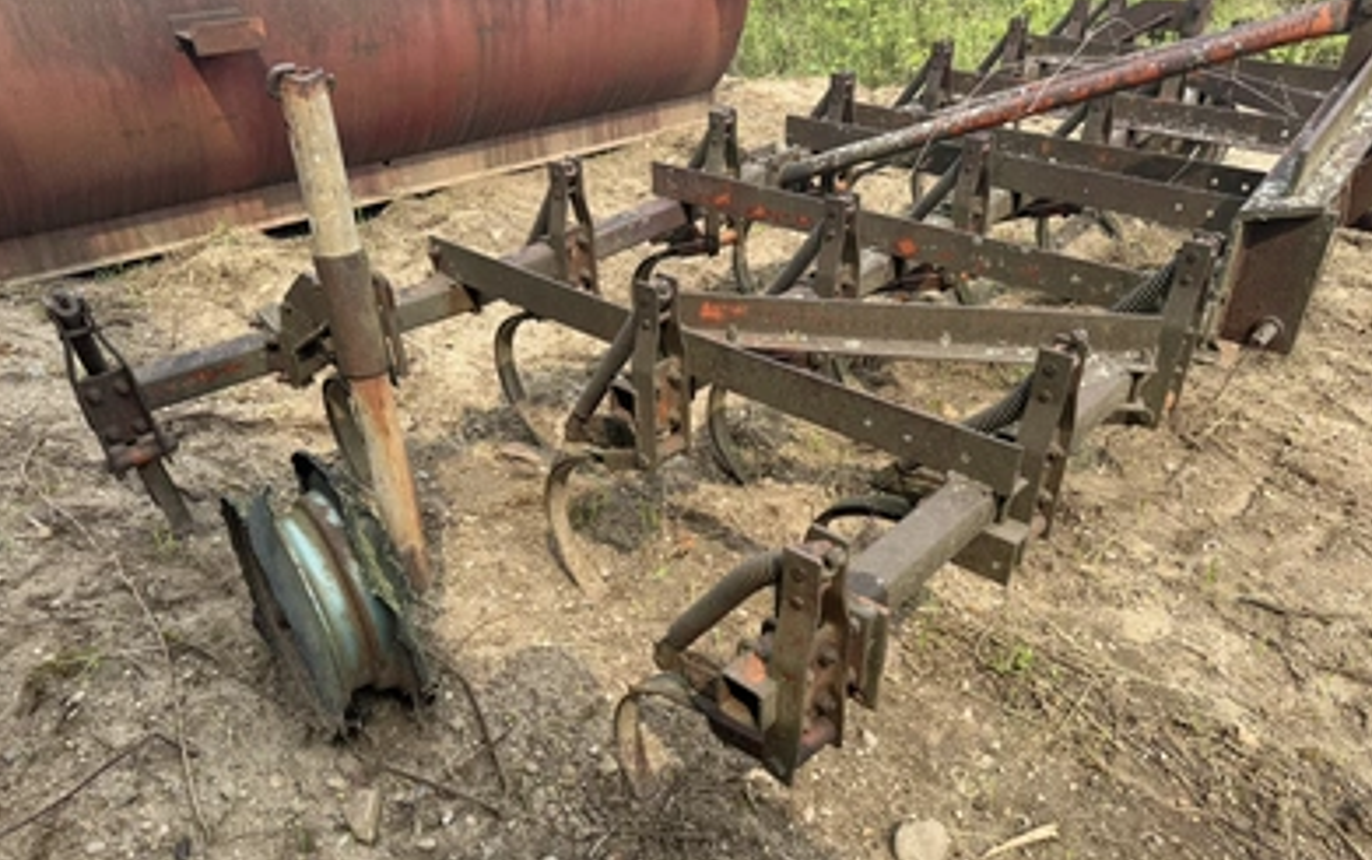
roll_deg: +0.9
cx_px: 688
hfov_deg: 70.4
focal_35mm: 26
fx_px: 973
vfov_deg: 47.4
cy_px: 520
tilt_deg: -31.4
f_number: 1.78
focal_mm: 6.76
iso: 80
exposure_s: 1/1292
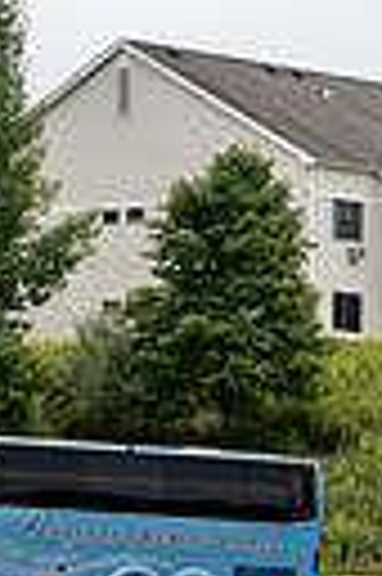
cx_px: -813
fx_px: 5107
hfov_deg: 4.1
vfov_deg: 6.4
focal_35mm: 320
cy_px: 794
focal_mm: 70
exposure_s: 1/320
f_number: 4.5
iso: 320
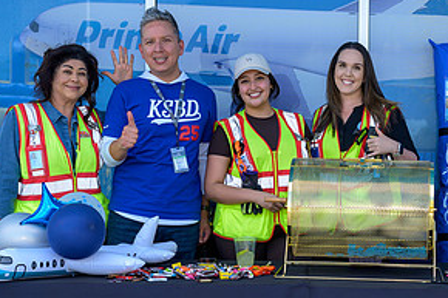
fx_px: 1094
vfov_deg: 15.5
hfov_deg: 23.1
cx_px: 289
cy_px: 205
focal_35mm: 88
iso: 100
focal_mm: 44
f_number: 4
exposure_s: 1/400
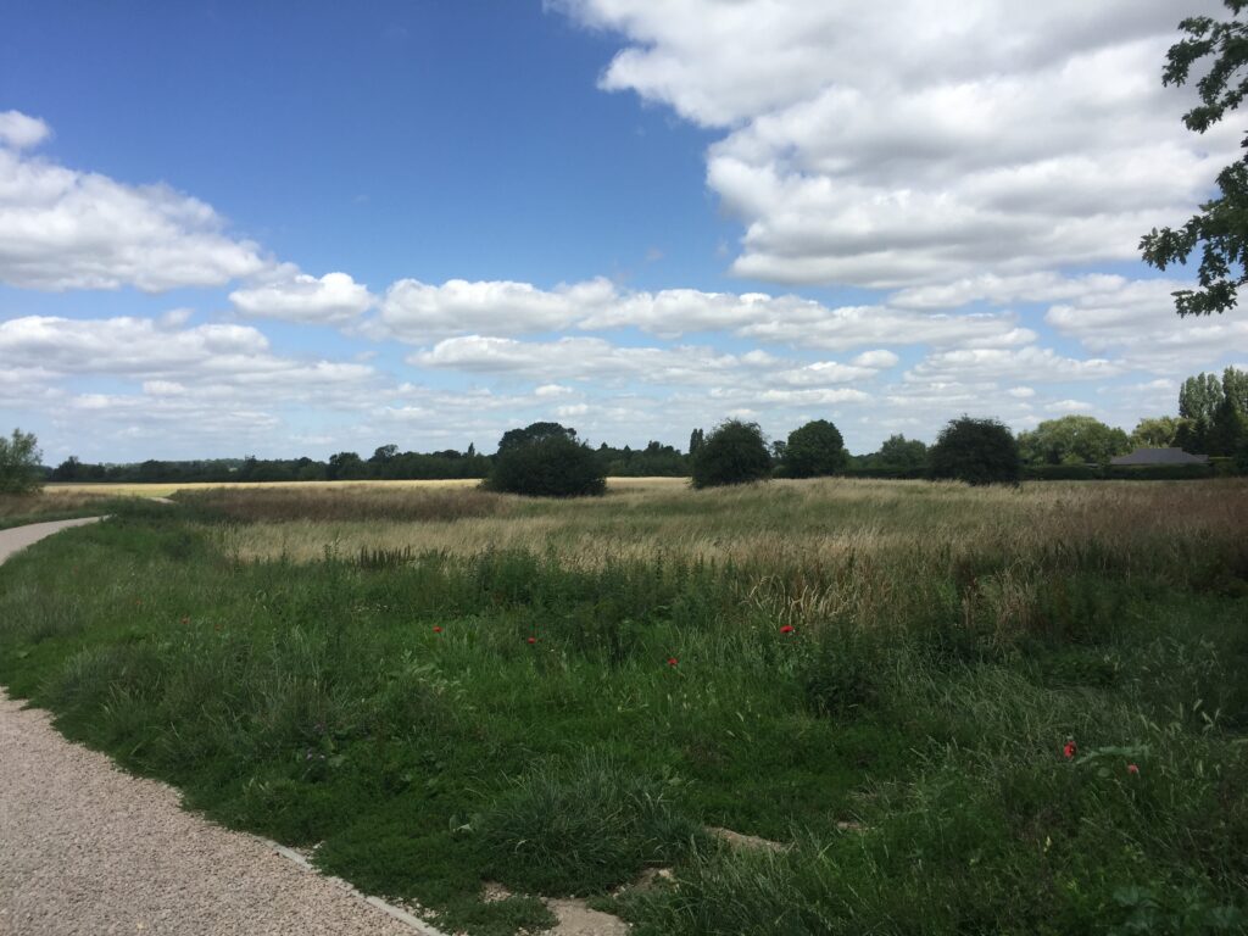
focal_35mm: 29
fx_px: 1046
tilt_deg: -1.3
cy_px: 468
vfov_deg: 48.2
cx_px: 624
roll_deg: +0.7
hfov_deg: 61.7
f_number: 2.2
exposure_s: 1/2198
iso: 32
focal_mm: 4.15
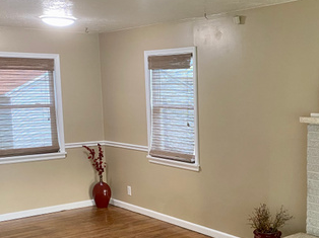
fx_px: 488
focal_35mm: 53
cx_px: 252
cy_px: 164
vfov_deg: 27.3
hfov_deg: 35.1
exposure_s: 1/60
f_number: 1.8
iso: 250
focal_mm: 4.25
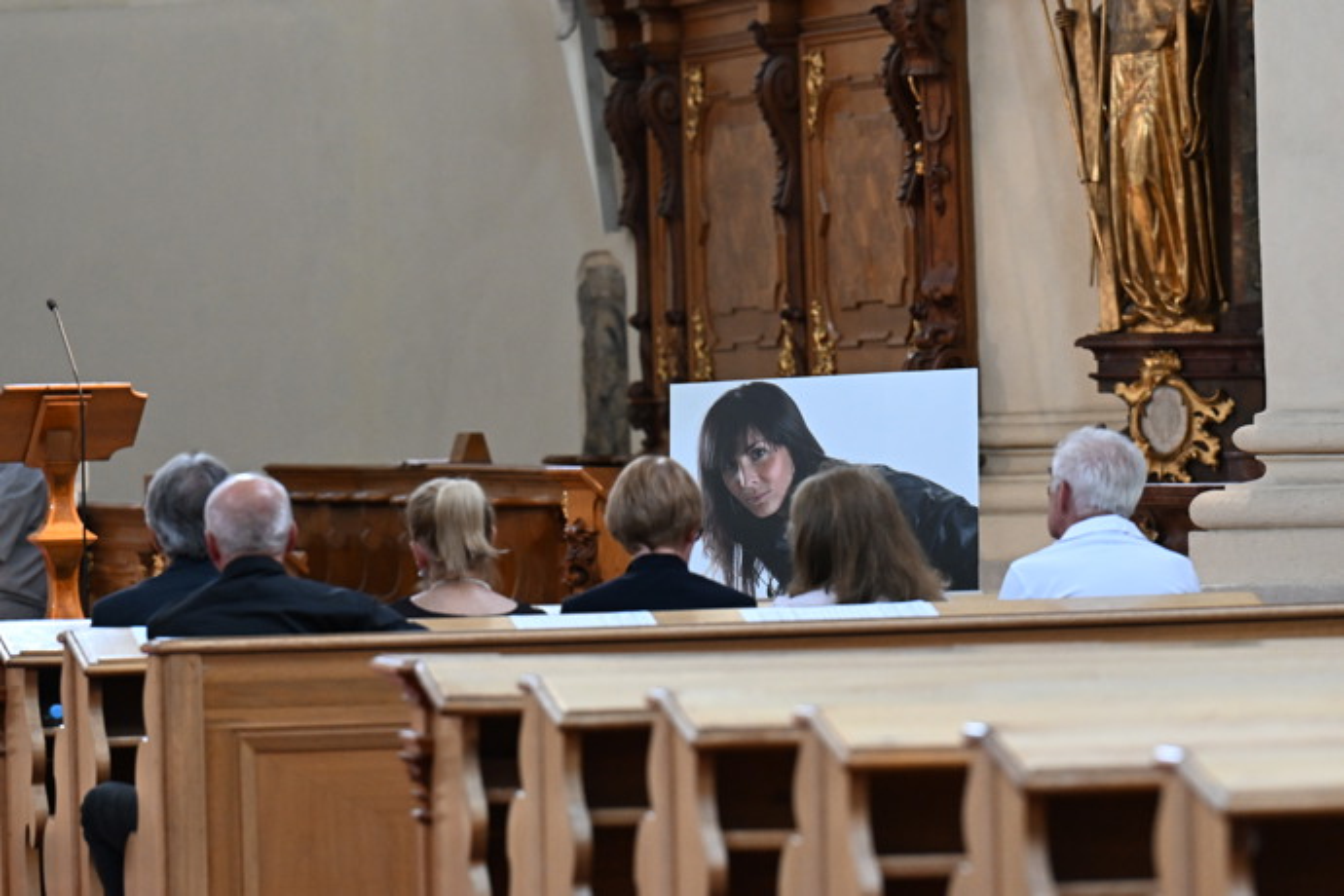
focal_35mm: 300
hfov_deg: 6.9
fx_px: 11199
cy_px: 448
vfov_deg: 4.6
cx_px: 672
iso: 2500
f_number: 4.5
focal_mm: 200
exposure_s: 1/80
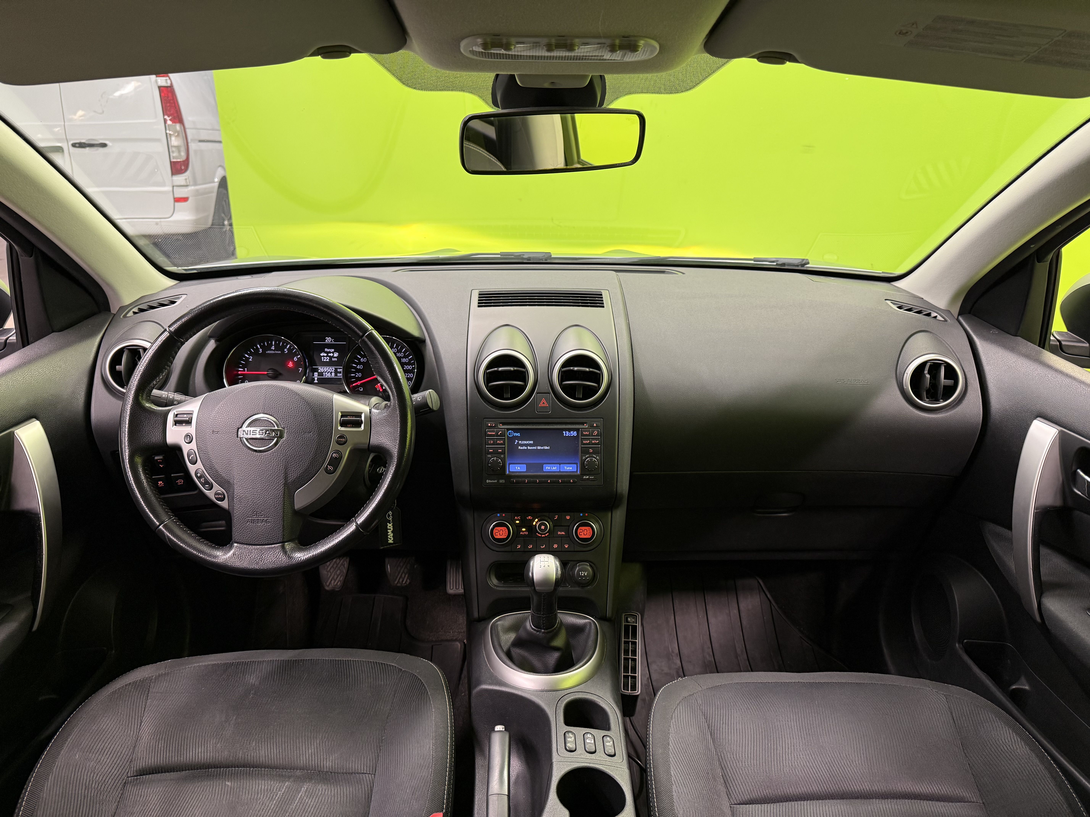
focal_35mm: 24
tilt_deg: -21.1
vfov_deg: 56.8
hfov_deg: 71.6
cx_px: 545
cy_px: 408
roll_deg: -0.8
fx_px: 756
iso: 160
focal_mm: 6.76
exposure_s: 1/50
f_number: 1.78
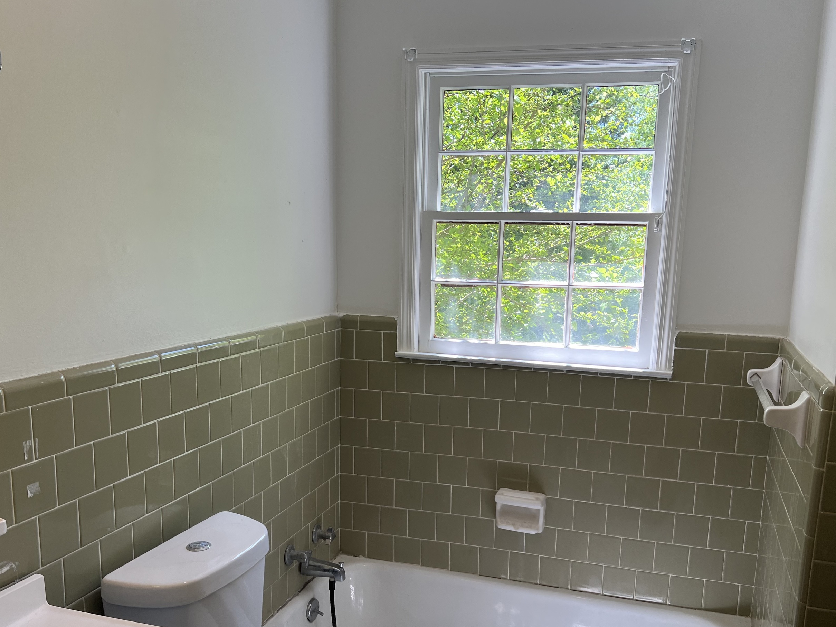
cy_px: 383
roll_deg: -1.2
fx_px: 797
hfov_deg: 55.4
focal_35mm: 33
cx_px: 421
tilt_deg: -11.5
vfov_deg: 42.7
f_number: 1.5
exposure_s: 1/233
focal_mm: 5.7
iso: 40
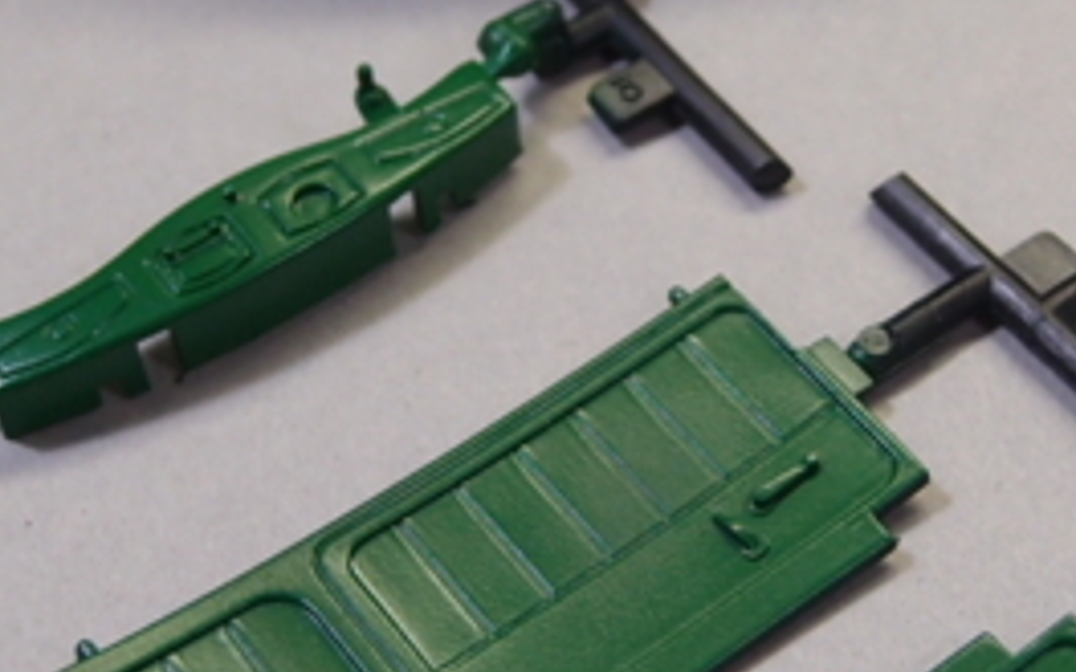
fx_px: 2639
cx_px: 734
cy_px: 338
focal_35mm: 90
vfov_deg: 14.5
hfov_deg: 22.9
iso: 100
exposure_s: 1/80
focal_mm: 6
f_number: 2
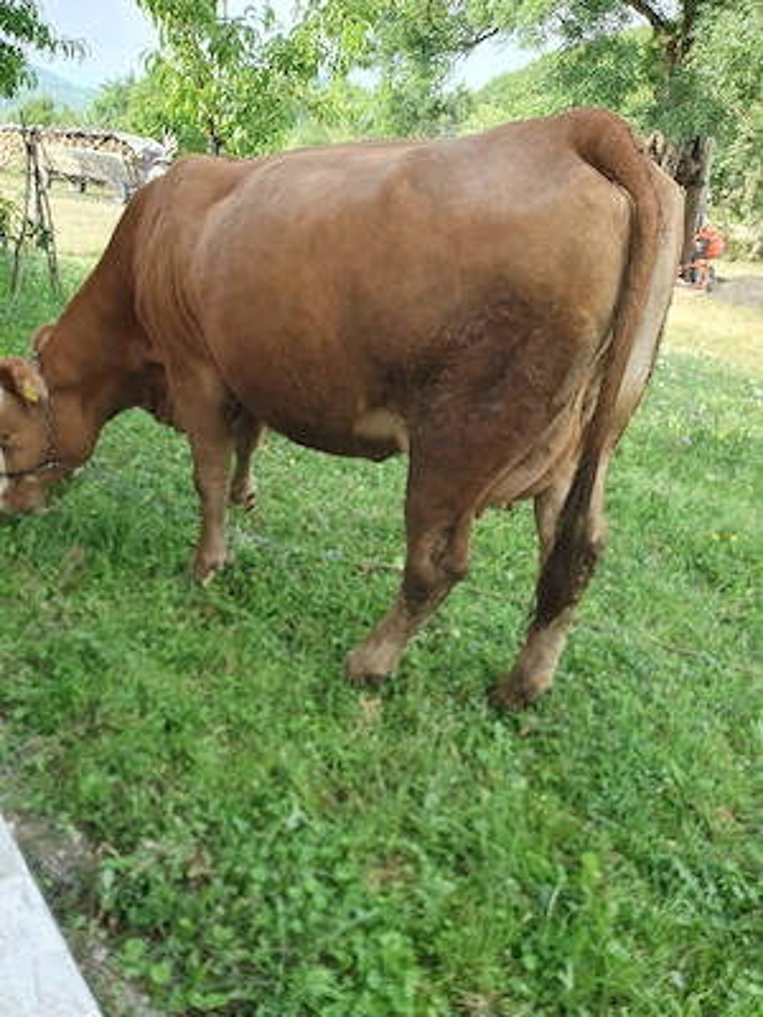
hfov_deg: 53.1
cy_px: 508
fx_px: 764
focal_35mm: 26
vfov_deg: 67.3
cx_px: 382
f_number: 2.4
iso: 50
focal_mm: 4.32
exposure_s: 1/147
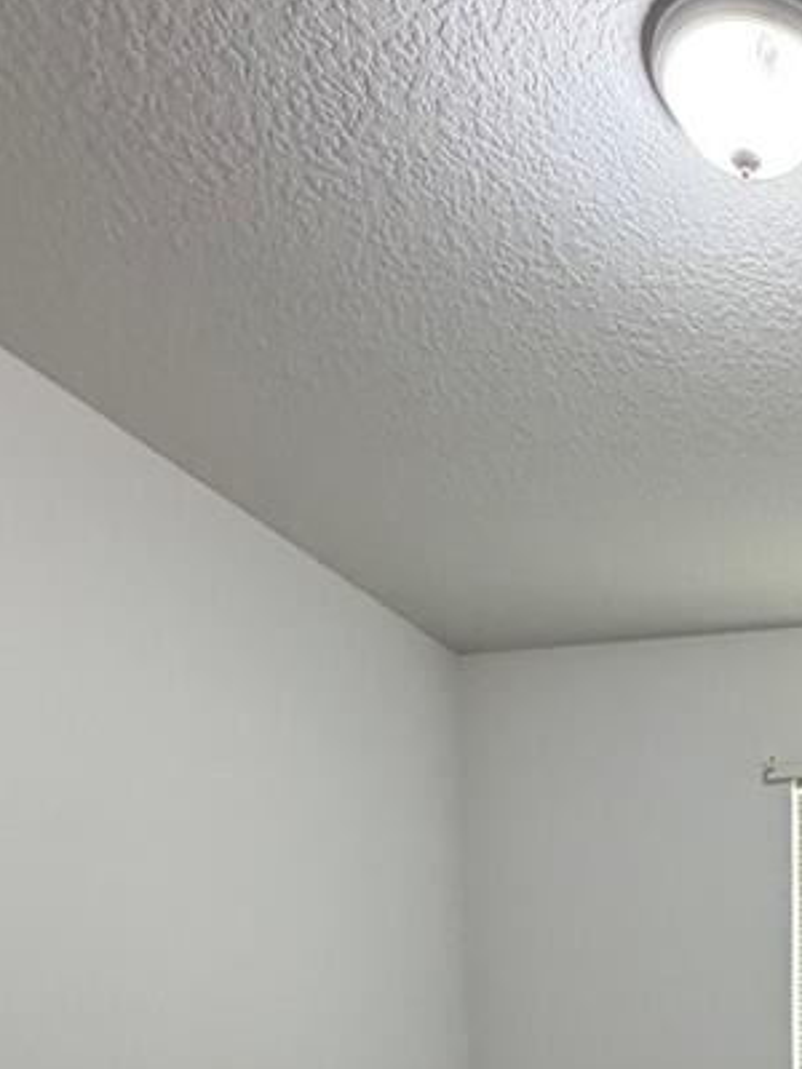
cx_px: 901
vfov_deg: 38.6
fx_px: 1297
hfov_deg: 30.4
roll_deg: -0.5
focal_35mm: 42
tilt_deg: -5.7
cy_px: 1120
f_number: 2.2
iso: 250
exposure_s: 1/60
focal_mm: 2.22
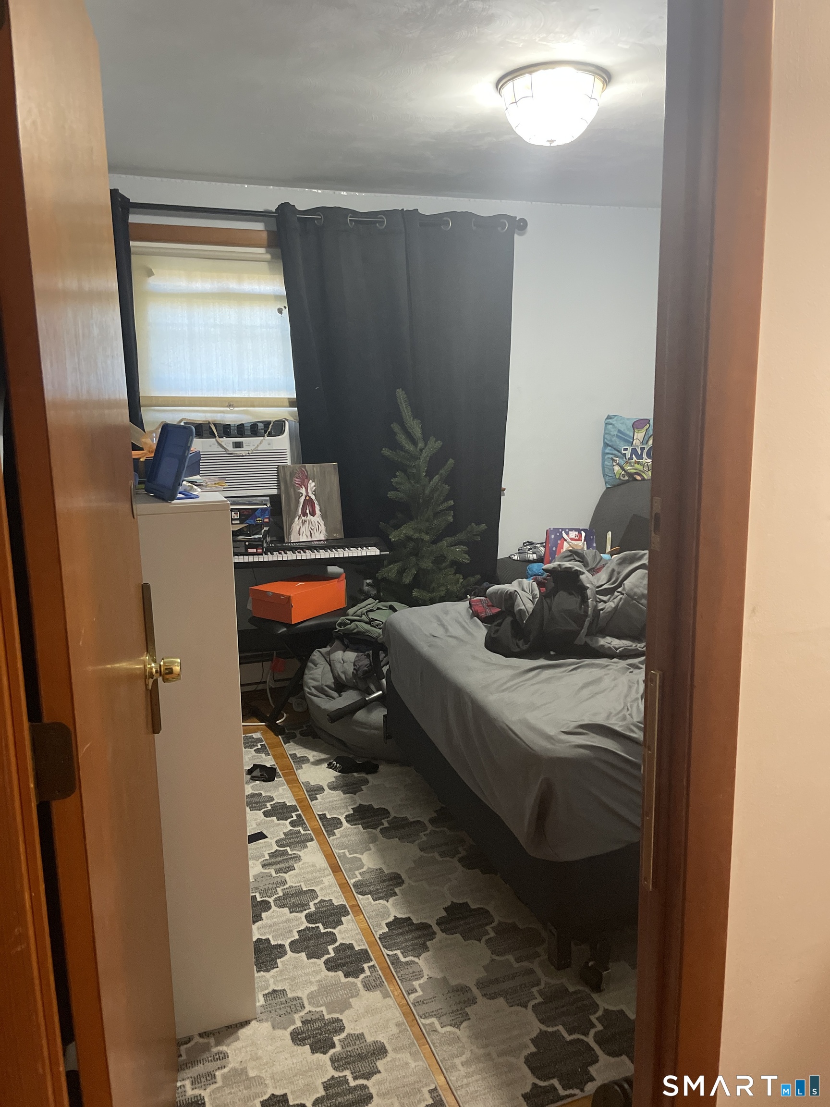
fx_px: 831
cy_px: 554
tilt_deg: -9.7
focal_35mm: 26
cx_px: 415
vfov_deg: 67.3
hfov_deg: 53.1
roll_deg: +2.7
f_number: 1.6
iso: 500
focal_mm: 4.2
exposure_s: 1/60
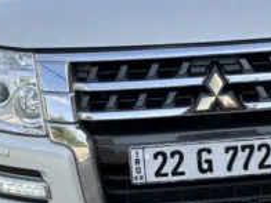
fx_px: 665
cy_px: 54
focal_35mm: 85
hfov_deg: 22.4
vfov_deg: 17.3
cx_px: 253
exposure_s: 1/1295
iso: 50
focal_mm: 5.96
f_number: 1.6
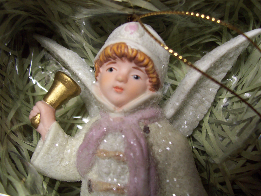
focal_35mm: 37
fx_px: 279
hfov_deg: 50.1
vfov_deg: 38.7
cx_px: 130
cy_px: 98
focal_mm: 5.6
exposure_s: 1/30
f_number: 2.8
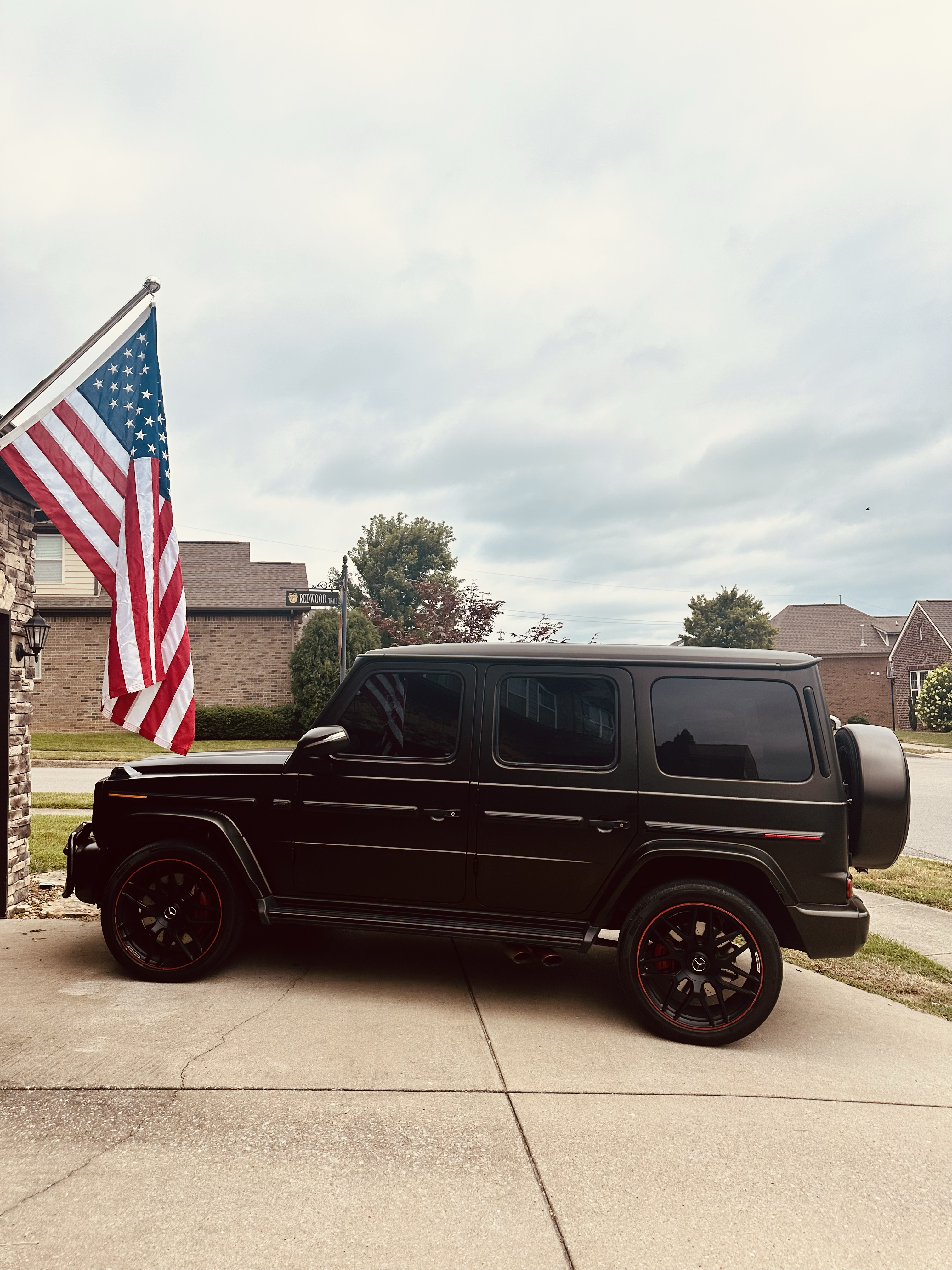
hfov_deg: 56.8
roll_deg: +0.7
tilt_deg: +3.0
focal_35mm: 24
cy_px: 635
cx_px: 476
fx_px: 880
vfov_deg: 71.6
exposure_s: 1/5525
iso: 80
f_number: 1.78
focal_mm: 6.86
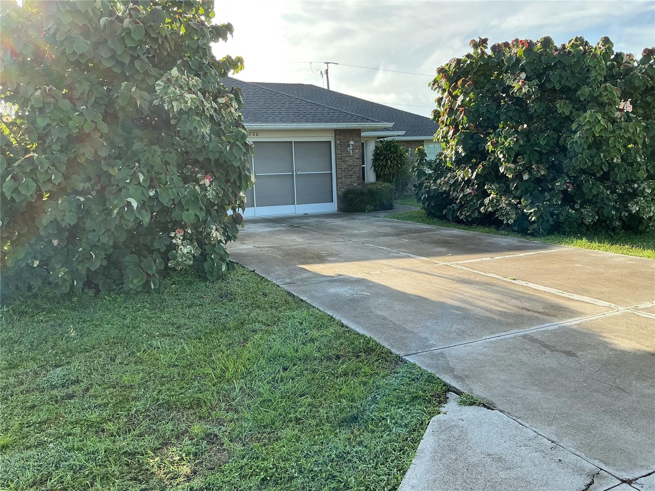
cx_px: 328
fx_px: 549
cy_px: 246
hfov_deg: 61.7
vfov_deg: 48.2
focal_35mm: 29
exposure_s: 1/500
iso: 25
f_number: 1.8
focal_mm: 3
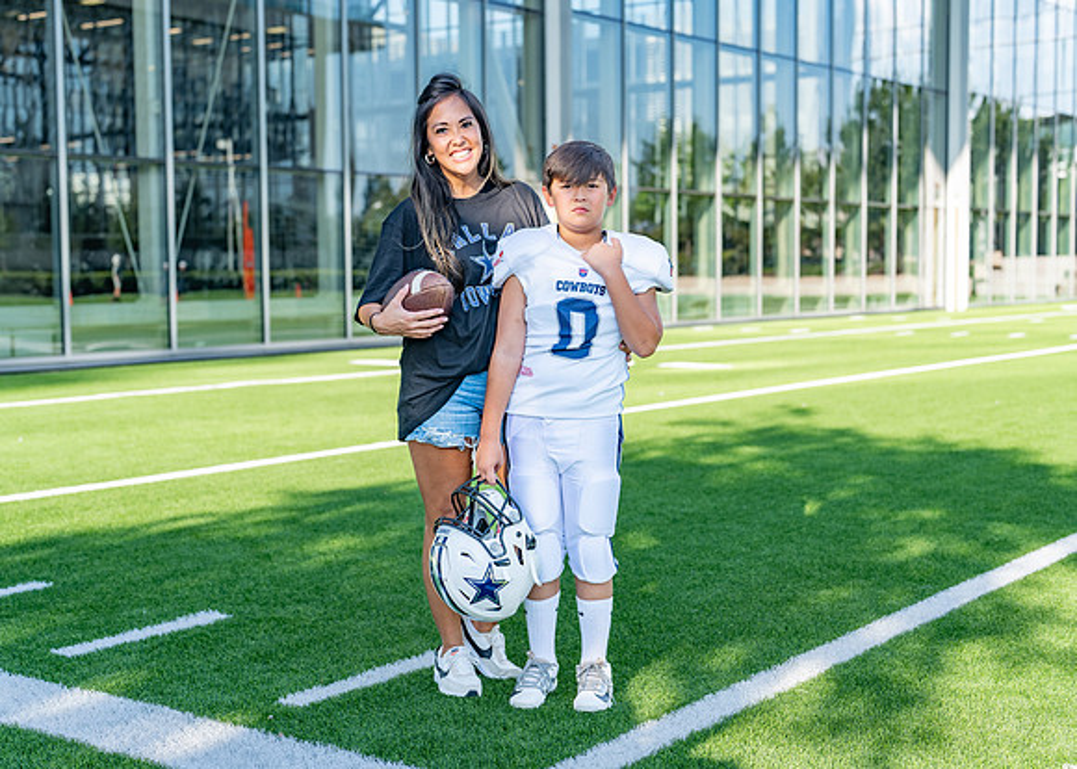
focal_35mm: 52
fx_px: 1604
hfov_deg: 37.1
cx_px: 538
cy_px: 384
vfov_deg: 27.0
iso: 100
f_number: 2.8
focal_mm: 50
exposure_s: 1/500
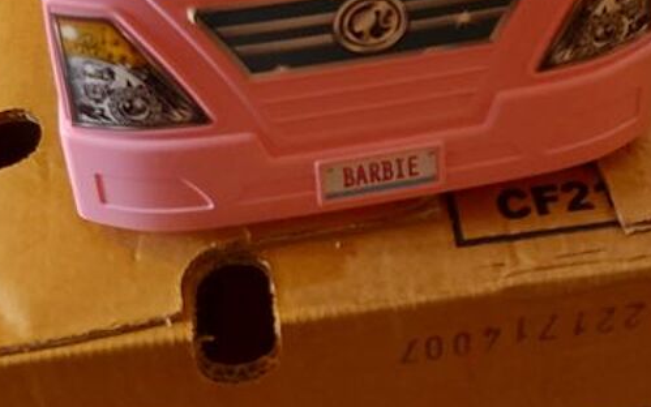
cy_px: -298
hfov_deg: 30.2
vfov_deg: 16.4
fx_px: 1207
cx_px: 348
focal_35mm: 68
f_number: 1.8
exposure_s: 1/50
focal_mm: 5.23
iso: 200
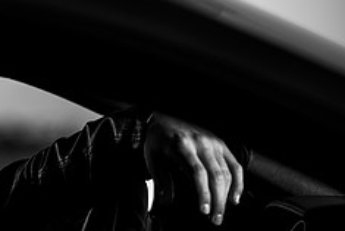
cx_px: -29
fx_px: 2953
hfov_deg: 6.7
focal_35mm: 308
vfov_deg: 4.5
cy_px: 186
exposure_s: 1/250
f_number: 2.8
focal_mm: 125
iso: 200
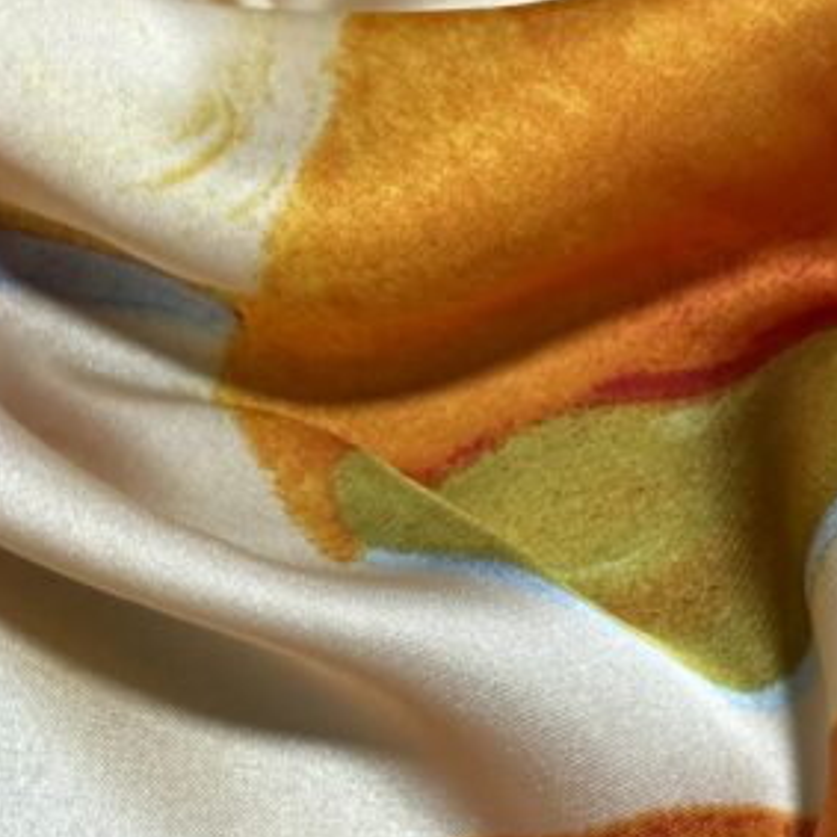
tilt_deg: -51.7
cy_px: 562
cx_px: 482
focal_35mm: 60
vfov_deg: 28.4
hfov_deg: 28.6
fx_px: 1641
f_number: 2.2
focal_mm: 2.22
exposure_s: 1/50
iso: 250
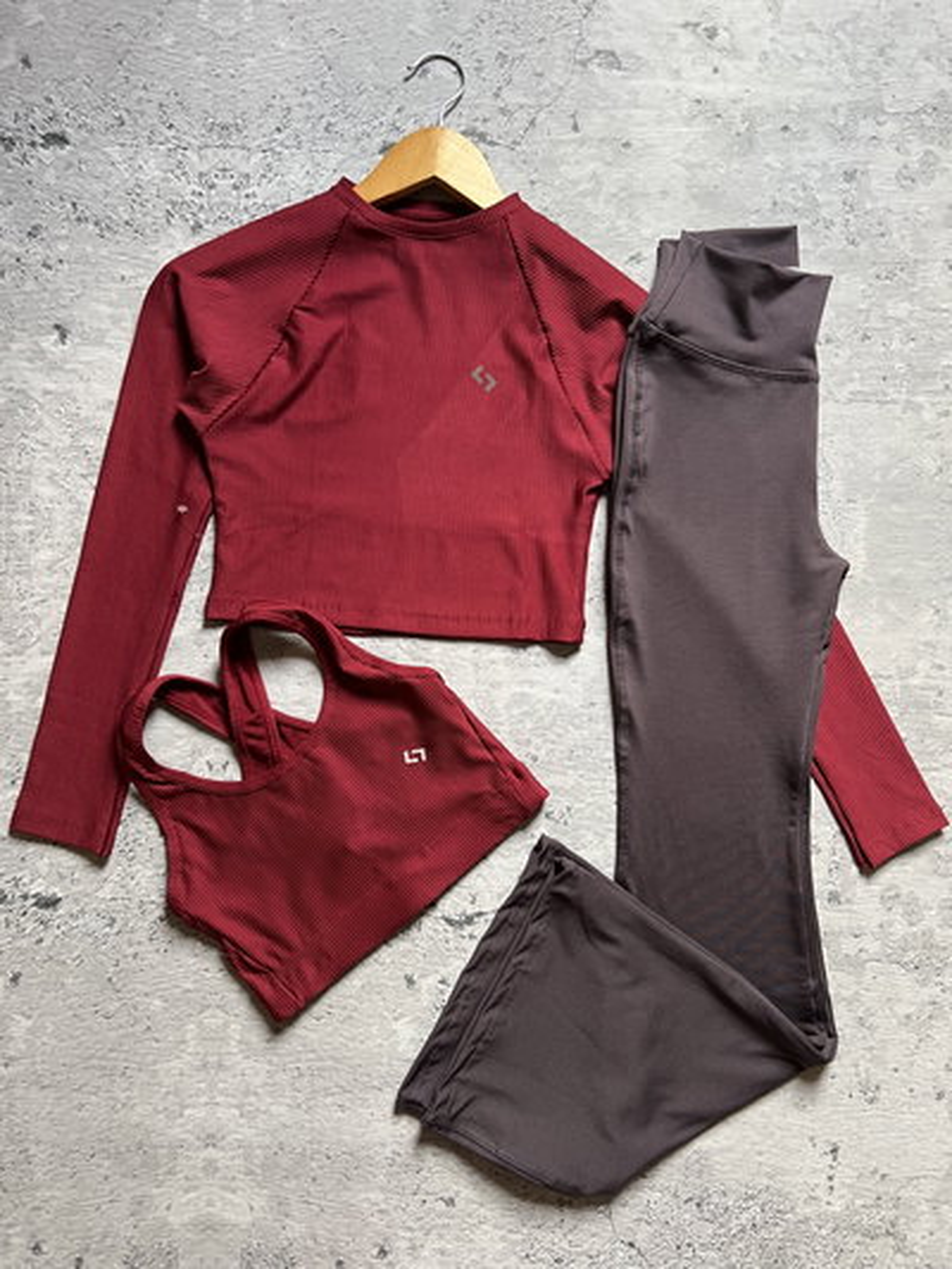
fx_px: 953
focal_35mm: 26
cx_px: 476
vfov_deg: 67.3
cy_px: 634
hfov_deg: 53.1
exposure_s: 1/60
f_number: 1.5
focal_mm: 5.7
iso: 160
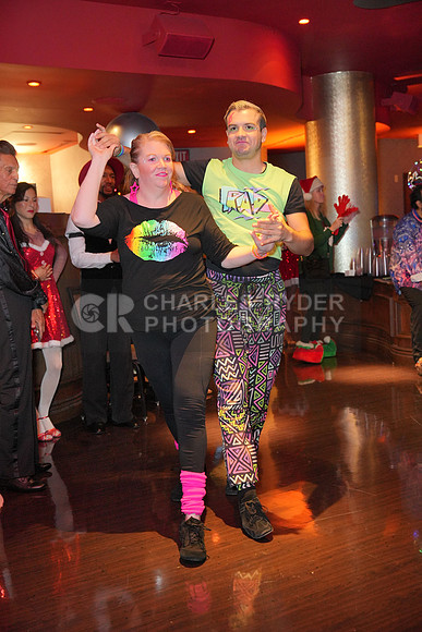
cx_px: 211
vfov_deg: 45.4
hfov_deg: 31.2
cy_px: 316
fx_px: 756
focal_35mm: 43
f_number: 4
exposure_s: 1/200
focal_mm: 43
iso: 4000
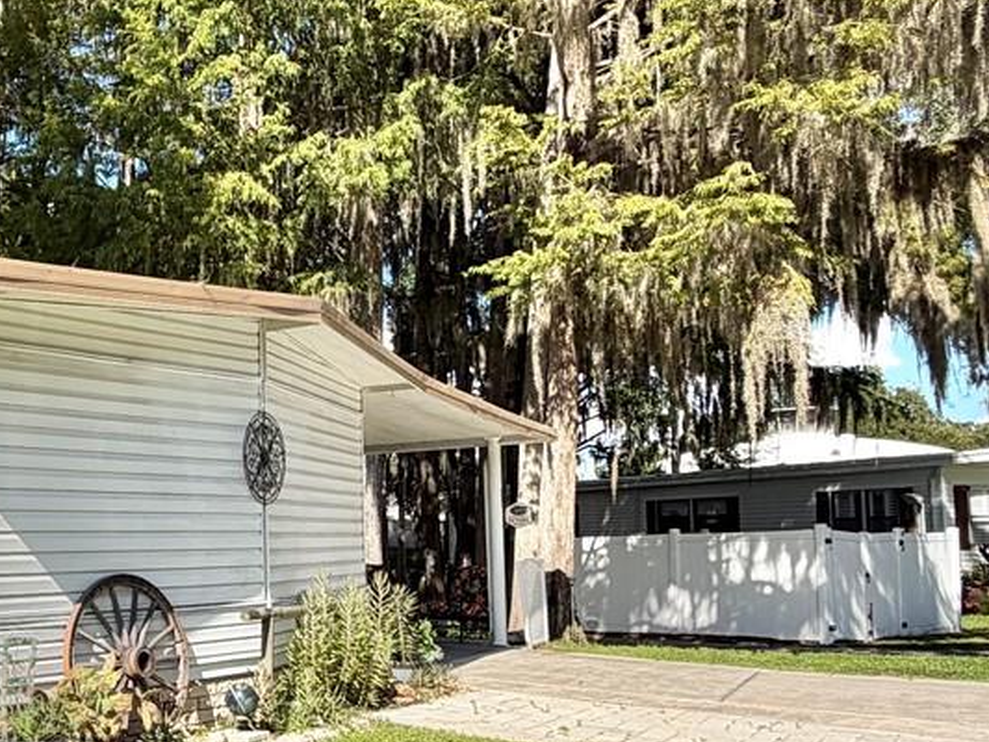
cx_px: 9
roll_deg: -0.1
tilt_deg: +4.4
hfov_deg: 39.7
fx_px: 1200
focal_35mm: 42
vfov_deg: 34.2
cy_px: 469
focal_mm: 2.22
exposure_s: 1/770
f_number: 2.2
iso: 25
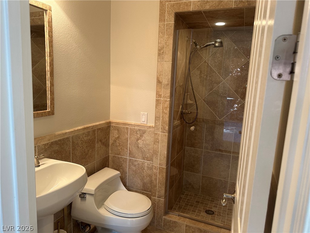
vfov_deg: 56.8
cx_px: 155
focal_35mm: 24
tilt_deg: -8.3
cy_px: 116
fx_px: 215
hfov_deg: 71.6
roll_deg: -3.1
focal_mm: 6.86
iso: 200
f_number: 1.78
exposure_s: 1/120
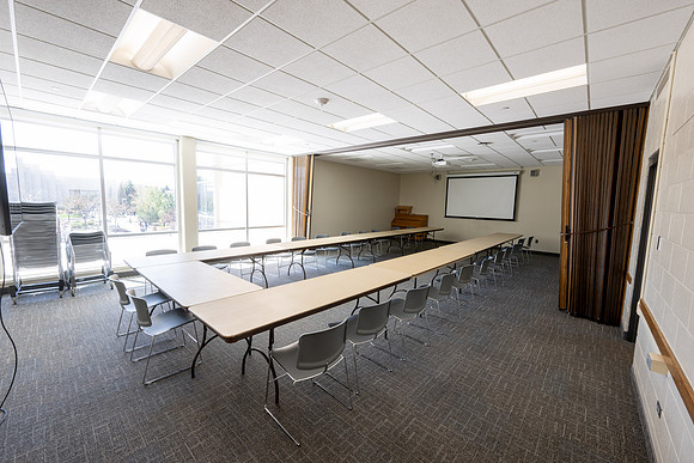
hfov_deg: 102.6
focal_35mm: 14
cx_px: 347
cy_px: 232
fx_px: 278
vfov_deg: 79.6
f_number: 11
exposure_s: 1/8
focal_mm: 14
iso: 100
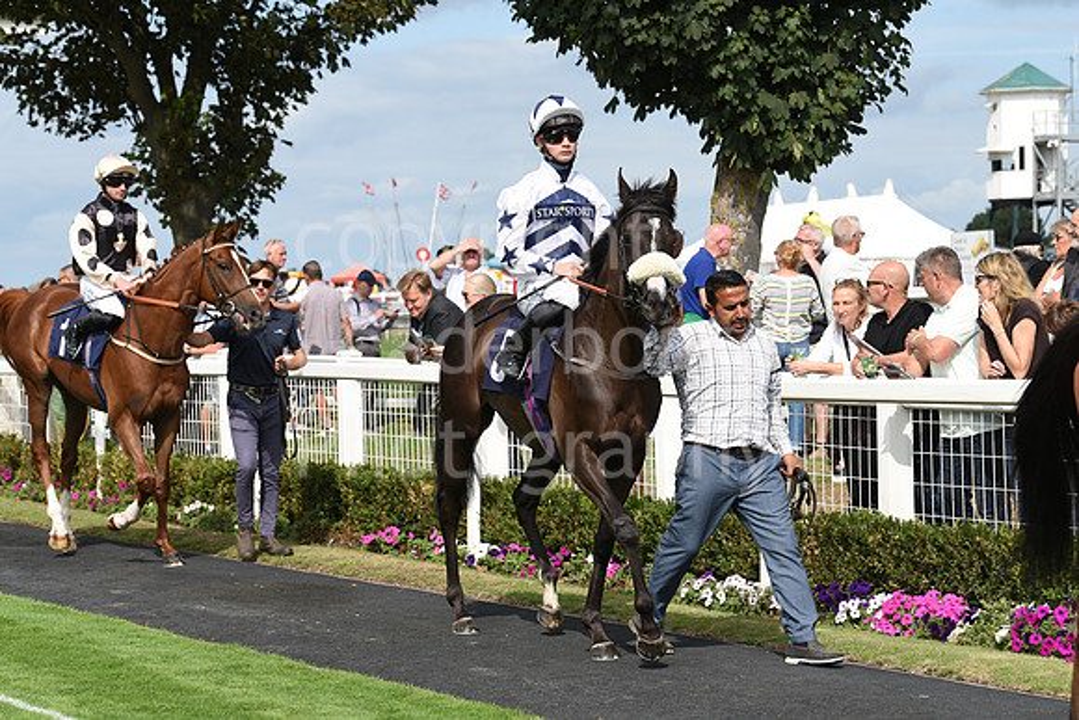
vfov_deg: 15.9
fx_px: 2578
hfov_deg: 23.6
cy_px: 360
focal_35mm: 86
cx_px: 540
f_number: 5.6
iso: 400
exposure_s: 1/2000
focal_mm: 86
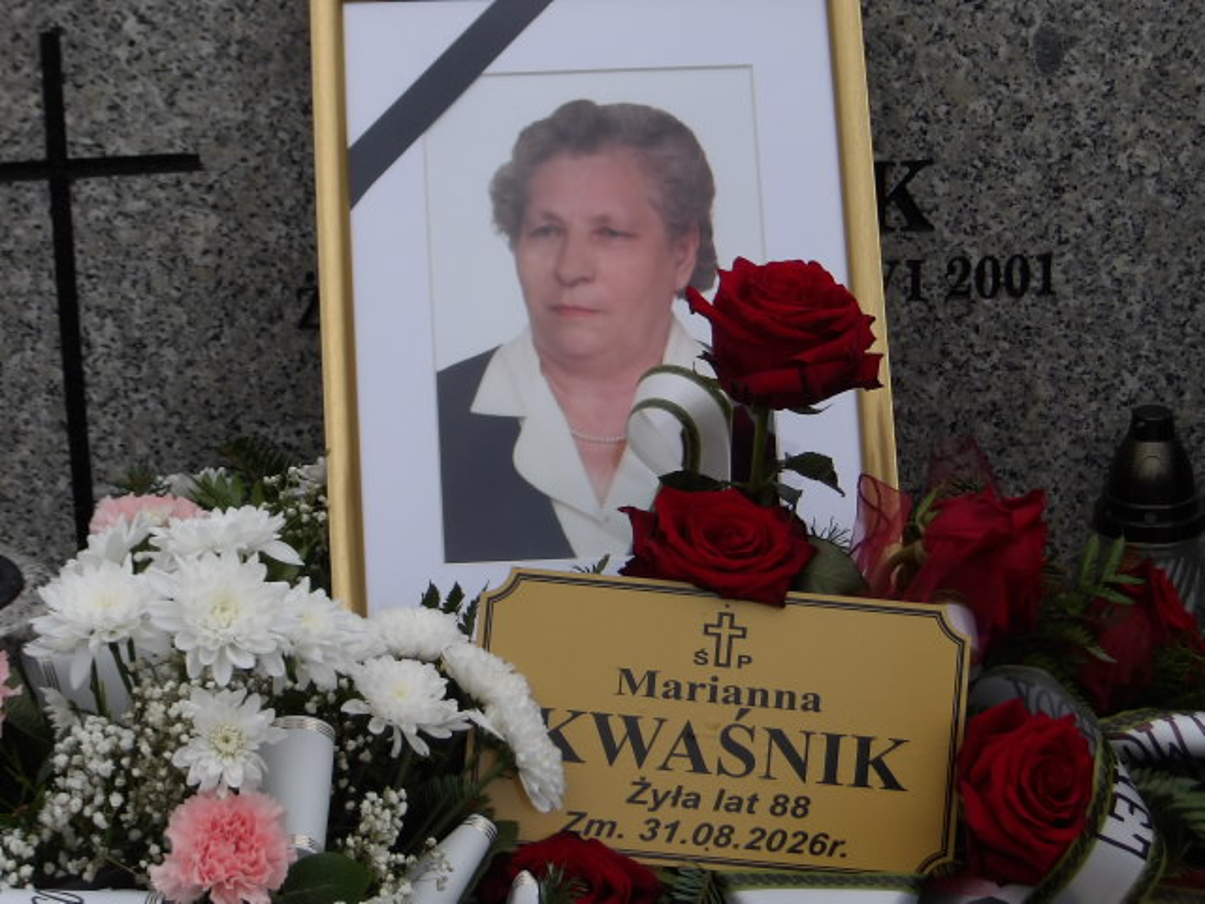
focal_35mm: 108
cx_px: 602
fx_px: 3760
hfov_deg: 18.2
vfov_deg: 13.7
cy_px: 452
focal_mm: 19.6
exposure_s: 1/391
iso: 100
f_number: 6.6
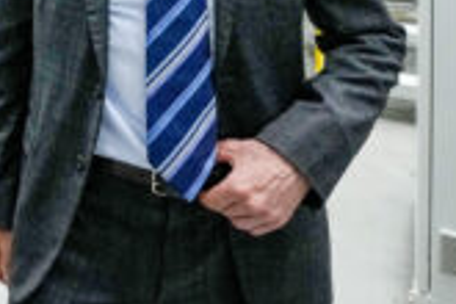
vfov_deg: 24.3
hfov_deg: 33.8
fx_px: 595
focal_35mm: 47
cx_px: -93
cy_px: -113
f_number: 4
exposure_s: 1/200
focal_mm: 12
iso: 2500
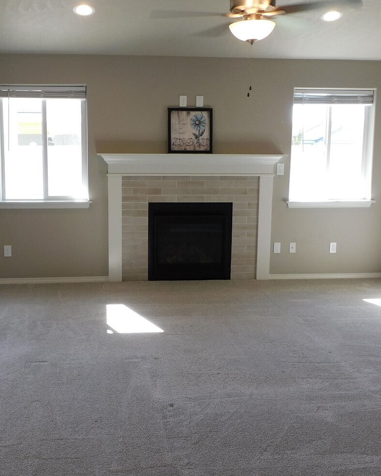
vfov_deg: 47.9
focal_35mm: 38
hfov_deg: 38.9
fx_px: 536
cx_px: 143
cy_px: 236
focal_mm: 4.3
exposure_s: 1/40
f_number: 3.3
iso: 125
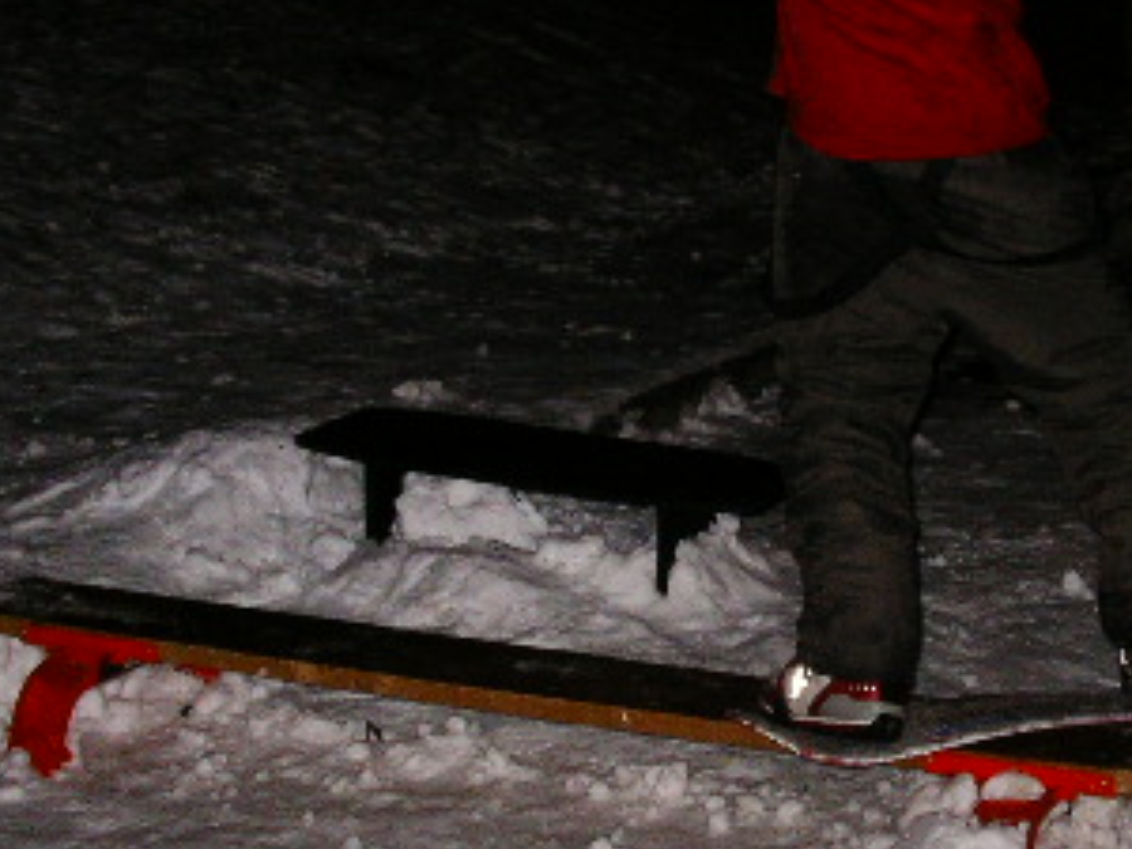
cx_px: 830
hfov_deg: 23.9
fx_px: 2649
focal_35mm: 81
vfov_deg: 18.2
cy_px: 374
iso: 200
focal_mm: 5.8
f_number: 2.9
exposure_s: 1/60
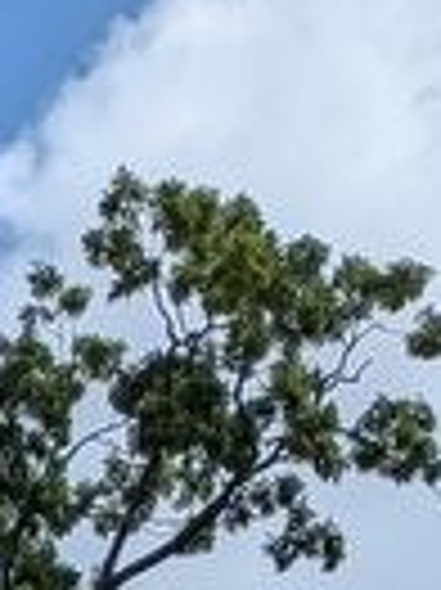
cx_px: -270
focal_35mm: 147
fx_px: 2501
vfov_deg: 10.2
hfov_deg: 9.7
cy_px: 1707
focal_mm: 4.53
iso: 29
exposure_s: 1/3597
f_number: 1.7
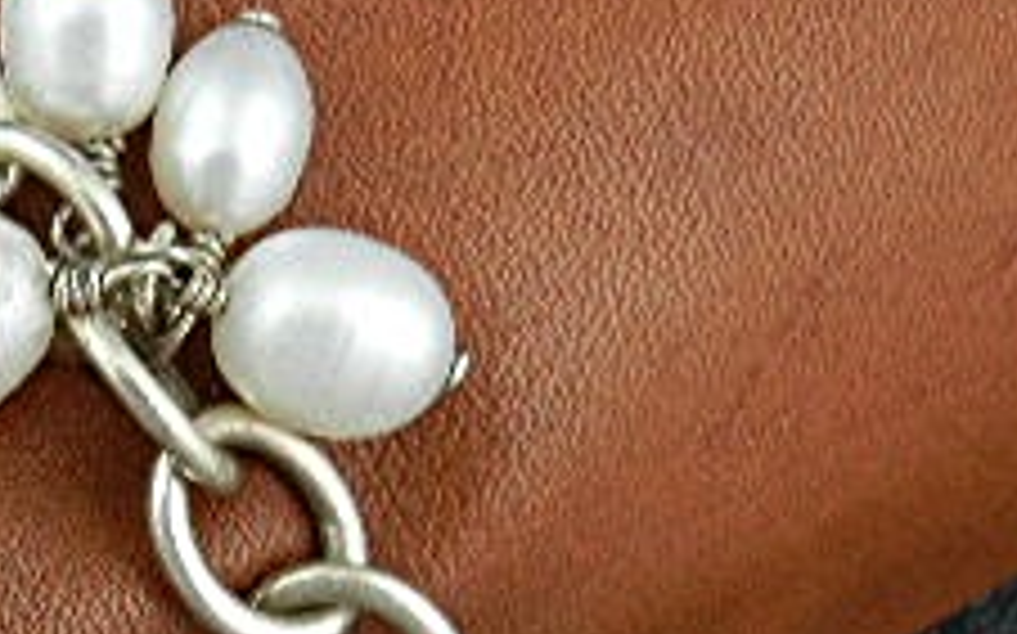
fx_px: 4322
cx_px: -22
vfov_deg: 8.4
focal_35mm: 156
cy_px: 445
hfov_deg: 13.2
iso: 200
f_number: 3.9
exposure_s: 1/7
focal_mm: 9.3
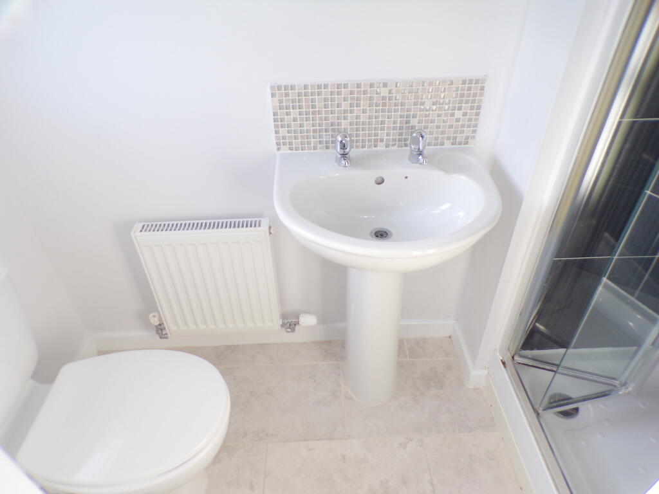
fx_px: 457
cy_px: 247
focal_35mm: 24
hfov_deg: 71.6
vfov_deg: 56.8
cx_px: 330
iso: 100
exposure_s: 1/70
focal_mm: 4.3
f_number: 3
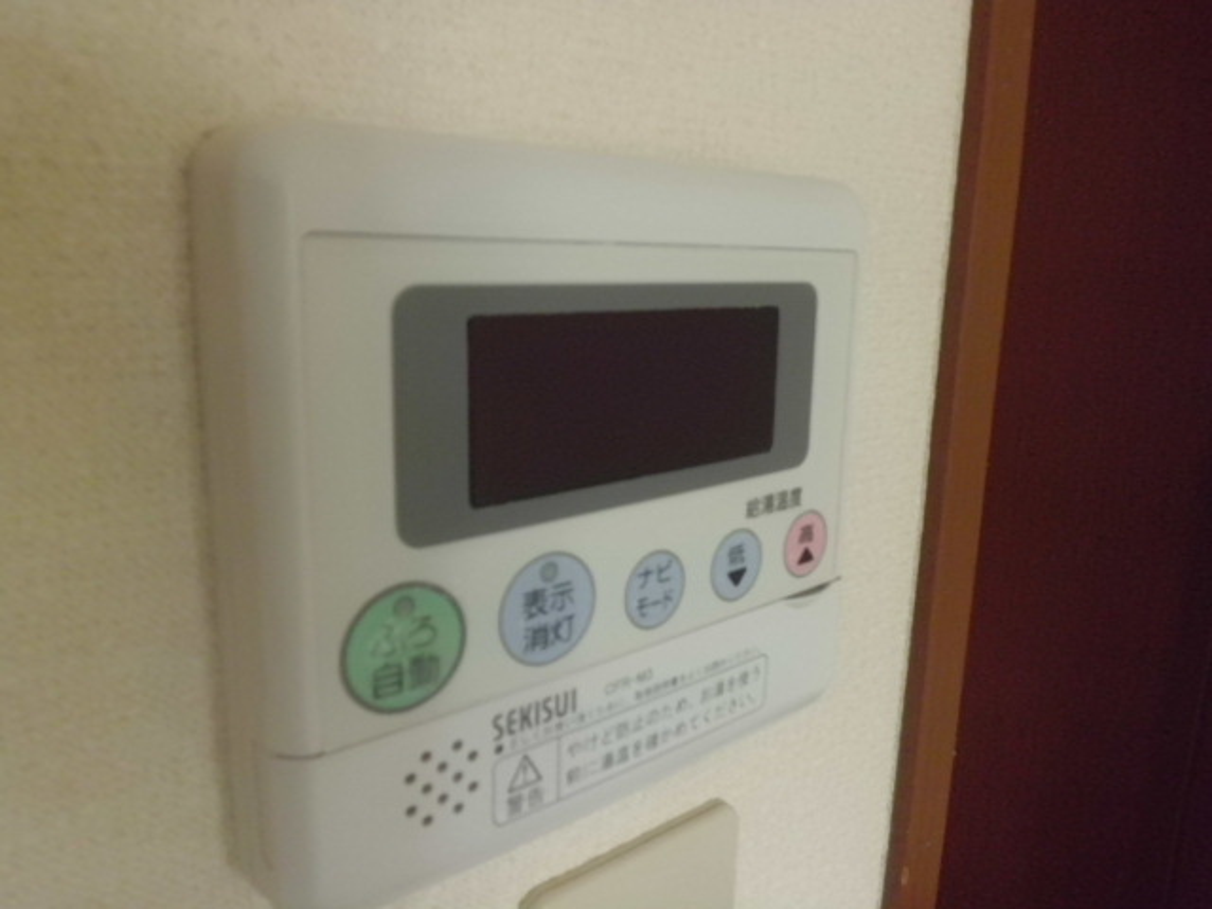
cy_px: 454
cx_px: 606
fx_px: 910
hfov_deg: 67.3
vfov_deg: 53.1
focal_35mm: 26
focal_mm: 4.7
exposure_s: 1/60
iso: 400
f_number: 2.8
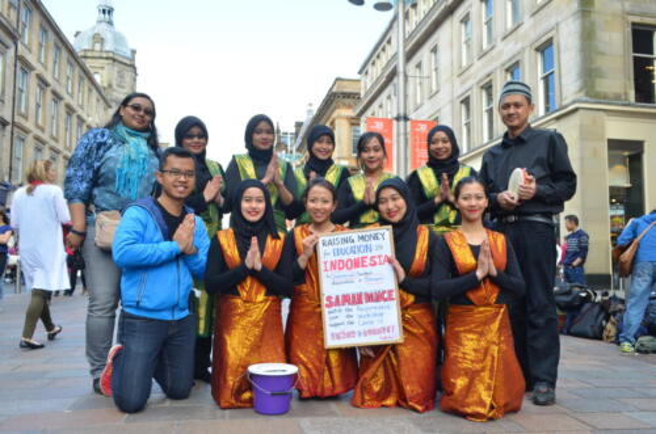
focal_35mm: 30
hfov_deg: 62.0
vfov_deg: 43.4
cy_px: 217
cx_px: 328
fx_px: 545
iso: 160
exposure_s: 1/60
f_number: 8
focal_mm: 20
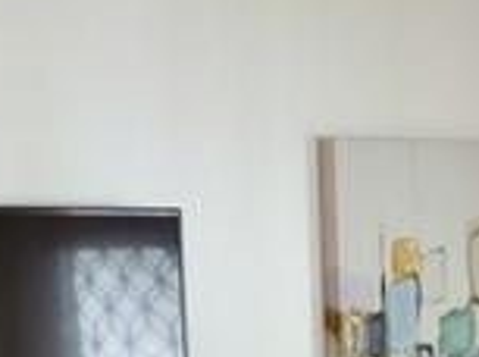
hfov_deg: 10.5
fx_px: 2595
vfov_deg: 7.7
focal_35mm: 188
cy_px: 517
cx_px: 404
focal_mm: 5.9
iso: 200
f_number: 2
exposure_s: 1/40
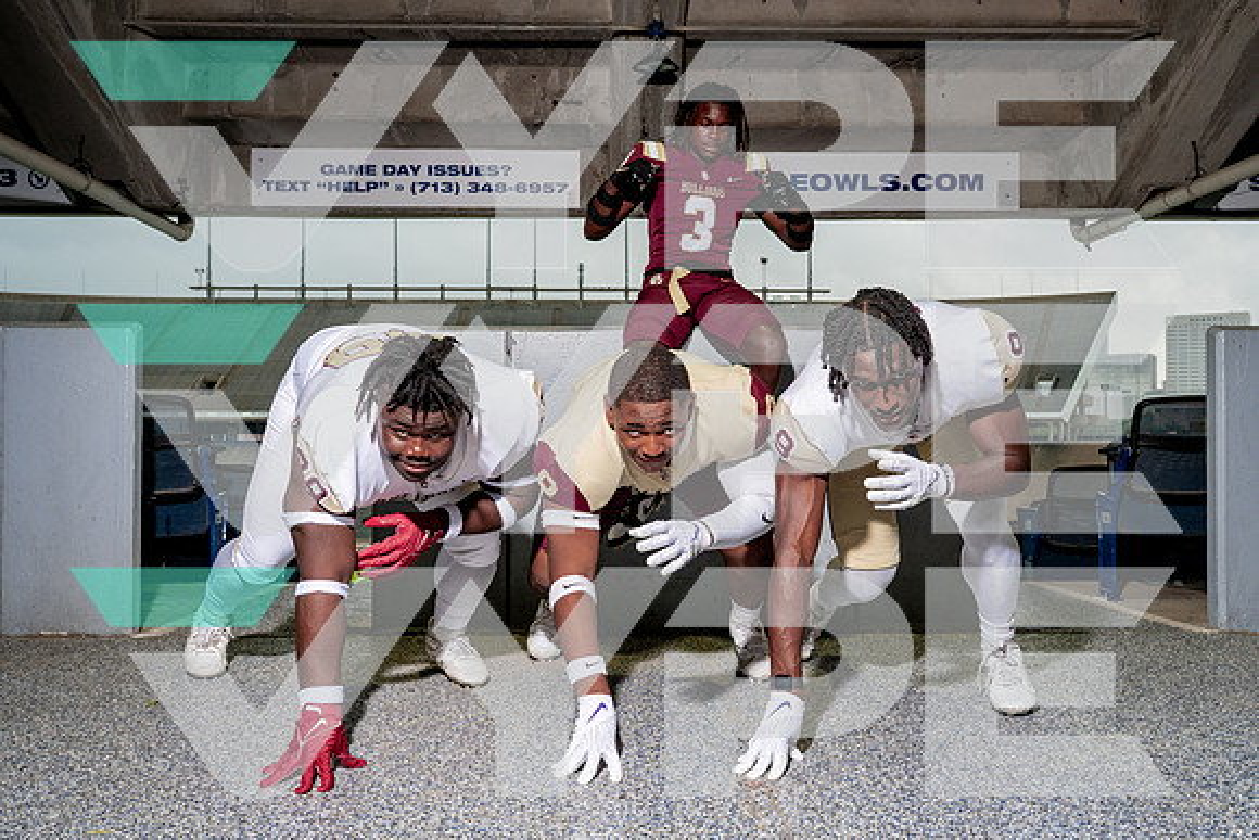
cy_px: 420
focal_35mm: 32
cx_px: 630
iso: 640
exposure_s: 1/250
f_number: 6.3
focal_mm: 31
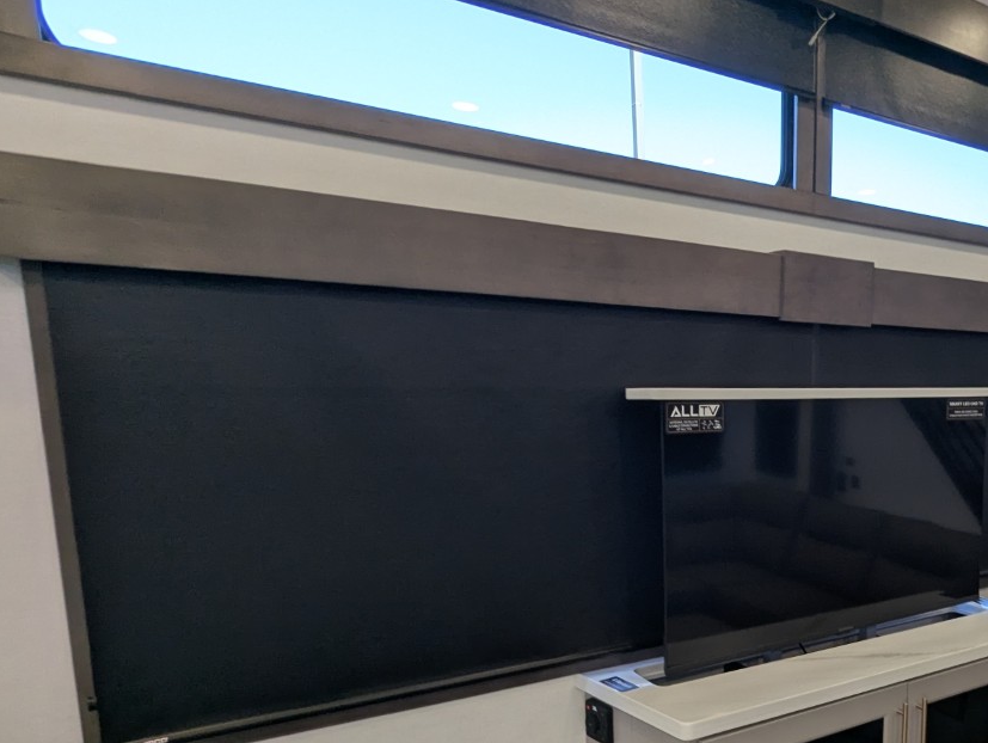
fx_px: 771
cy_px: 510
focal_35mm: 27
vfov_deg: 50.3
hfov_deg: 60.7
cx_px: 771
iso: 75
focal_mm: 2.35
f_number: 2.2
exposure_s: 1/90.1
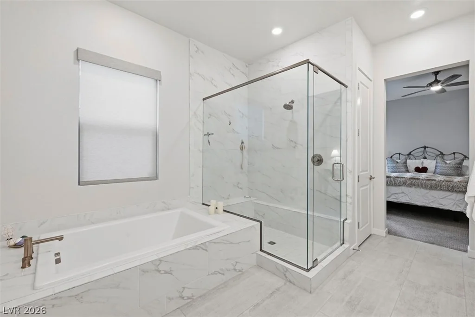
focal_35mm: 16
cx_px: 238
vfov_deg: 75.5
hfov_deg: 98.5
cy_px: 158
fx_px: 205
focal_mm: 15.5
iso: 500
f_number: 9
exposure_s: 1/160
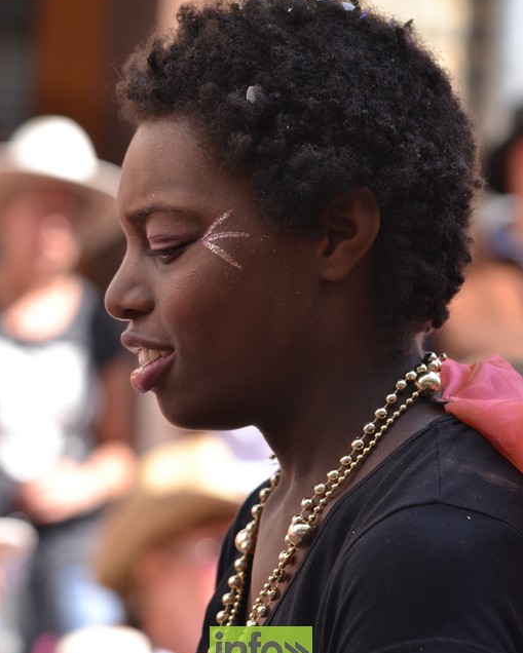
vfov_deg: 9.5
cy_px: 315
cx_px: 261
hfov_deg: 7.6
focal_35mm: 204
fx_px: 3946
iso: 200
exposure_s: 1/250
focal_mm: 120
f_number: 5.6
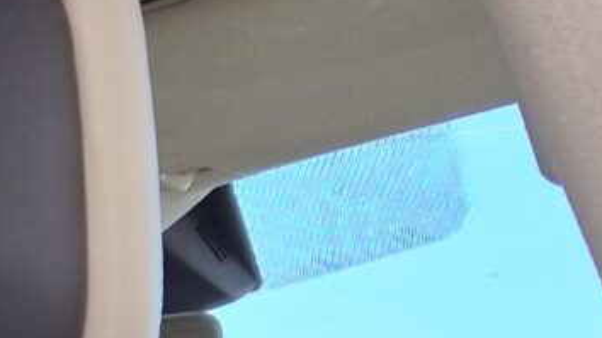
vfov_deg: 6.5
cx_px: -957
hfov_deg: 10.0
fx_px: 2889
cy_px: 615
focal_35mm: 181
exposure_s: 1/180
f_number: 1.8
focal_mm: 5.4
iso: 32
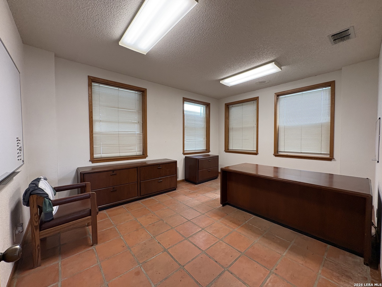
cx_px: 191
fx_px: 154
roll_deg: -0.2
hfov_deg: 102.1
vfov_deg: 85.7
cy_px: 144
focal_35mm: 14
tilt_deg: -1.9
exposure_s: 1/120
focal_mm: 2.22
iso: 200
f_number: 2.2
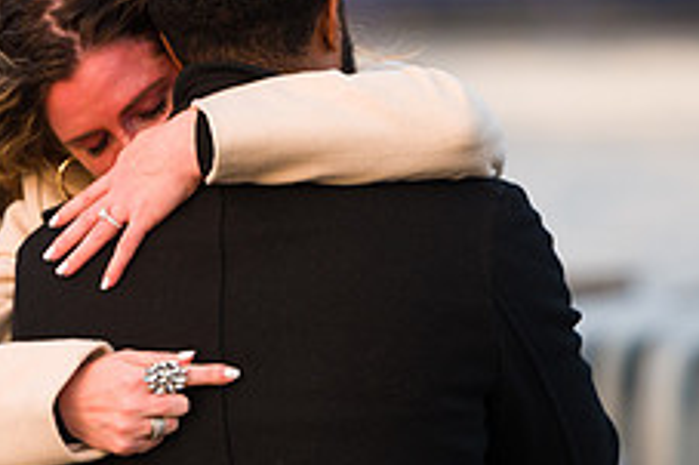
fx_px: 9934
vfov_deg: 2.7
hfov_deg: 4.0
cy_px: 228
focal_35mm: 512
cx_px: 317
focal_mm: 200
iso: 200
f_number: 3.2
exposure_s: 1/320
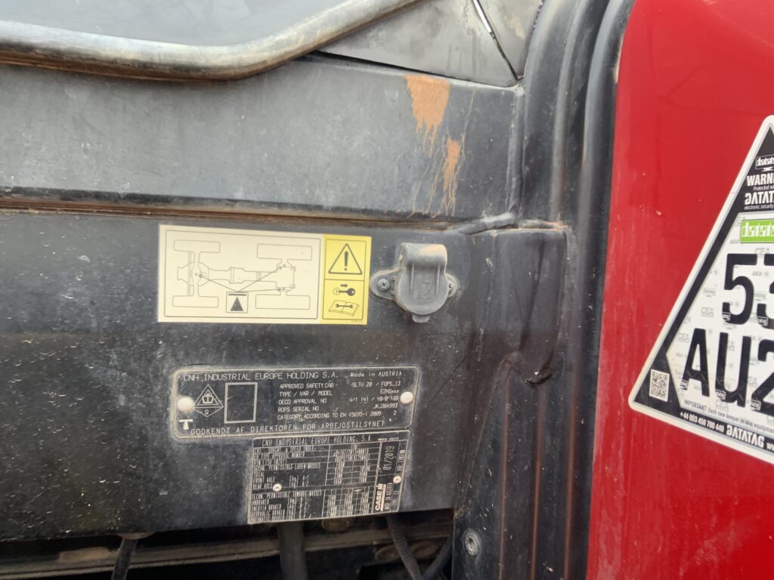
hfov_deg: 61.7
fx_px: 648
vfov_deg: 48.2
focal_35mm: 29
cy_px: 290
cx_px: 387
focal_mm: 3
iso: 20
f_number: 1.8
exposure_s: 1/122
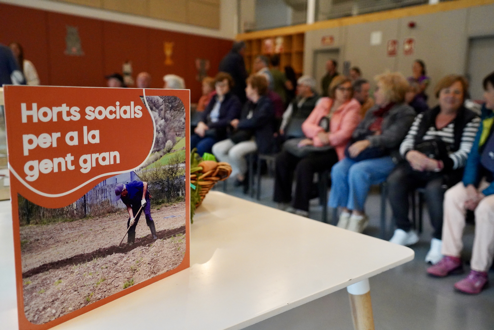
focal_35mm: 31
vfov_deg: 42.3
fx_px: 425
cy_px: 165
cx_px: 247
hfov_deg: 60.3
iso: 12800
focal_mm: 31
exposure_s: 1/2000
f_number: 4
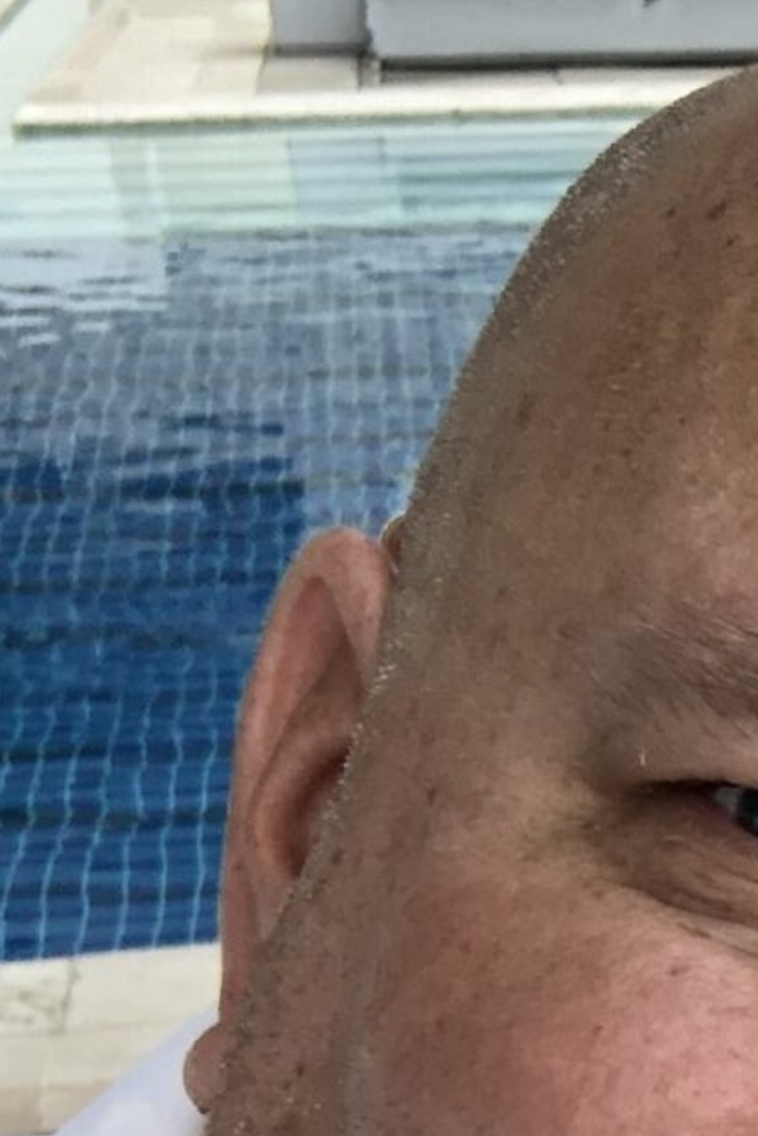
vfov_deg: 14.6
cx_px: 2154
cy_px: 1161
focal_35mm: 138
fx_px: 4358
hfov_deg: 8.5
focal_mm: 2.87
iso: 20
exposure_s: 1/120
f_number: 2.2
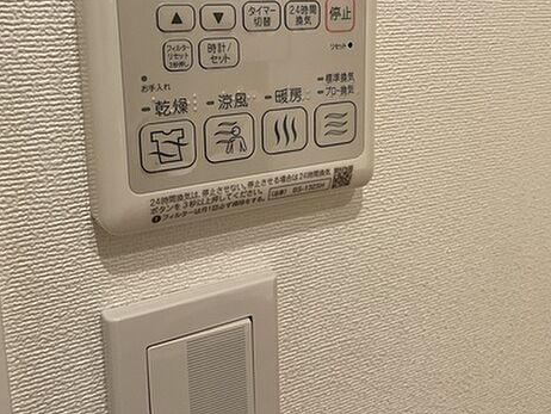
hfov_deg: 51.2
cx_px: 246
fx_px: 573
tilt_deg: -9.5
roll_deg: +1.5
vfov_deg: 39.1
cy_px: 131
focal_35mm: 36
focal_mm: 4.2
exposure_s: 1/120
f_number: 1.6
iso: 100
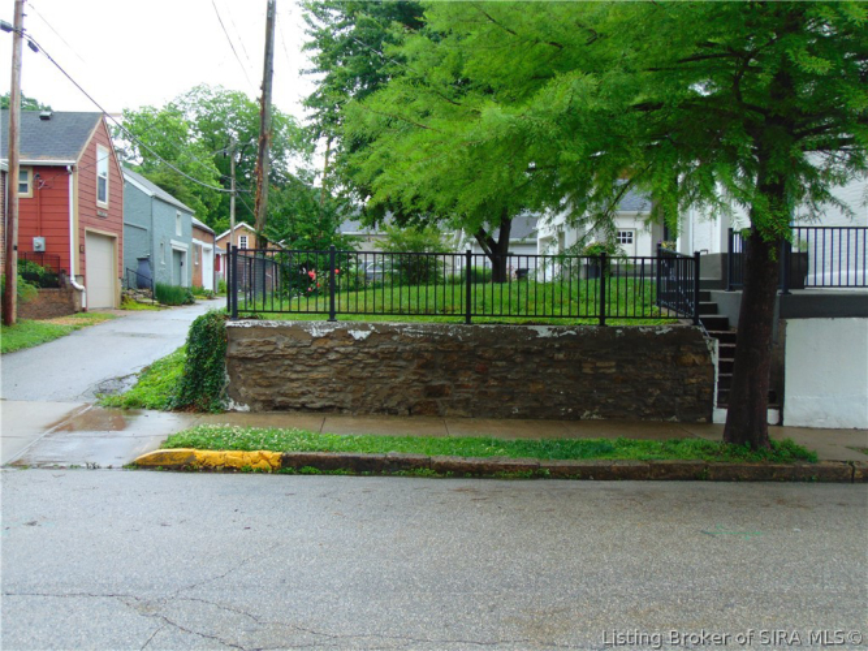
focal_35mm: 35
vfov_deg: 40.7
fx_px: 877
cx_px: 434
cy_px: 326
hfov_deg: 52.6
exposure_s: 1/125
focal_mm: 6.3
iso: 80
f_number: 3.2
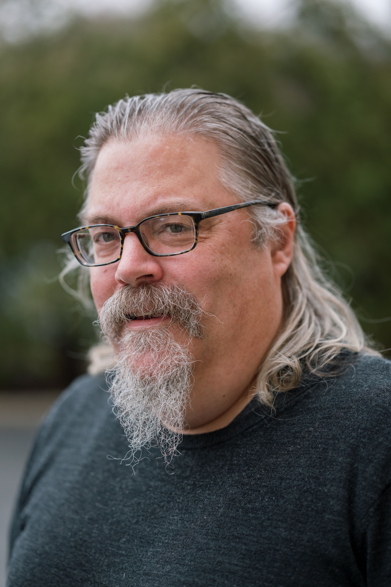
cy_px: 294
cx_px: 196
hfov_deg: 18.2
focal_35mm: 75
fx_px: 1222
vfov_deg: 27.0
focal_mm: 75
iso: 400
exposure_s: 1/3200
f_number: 2
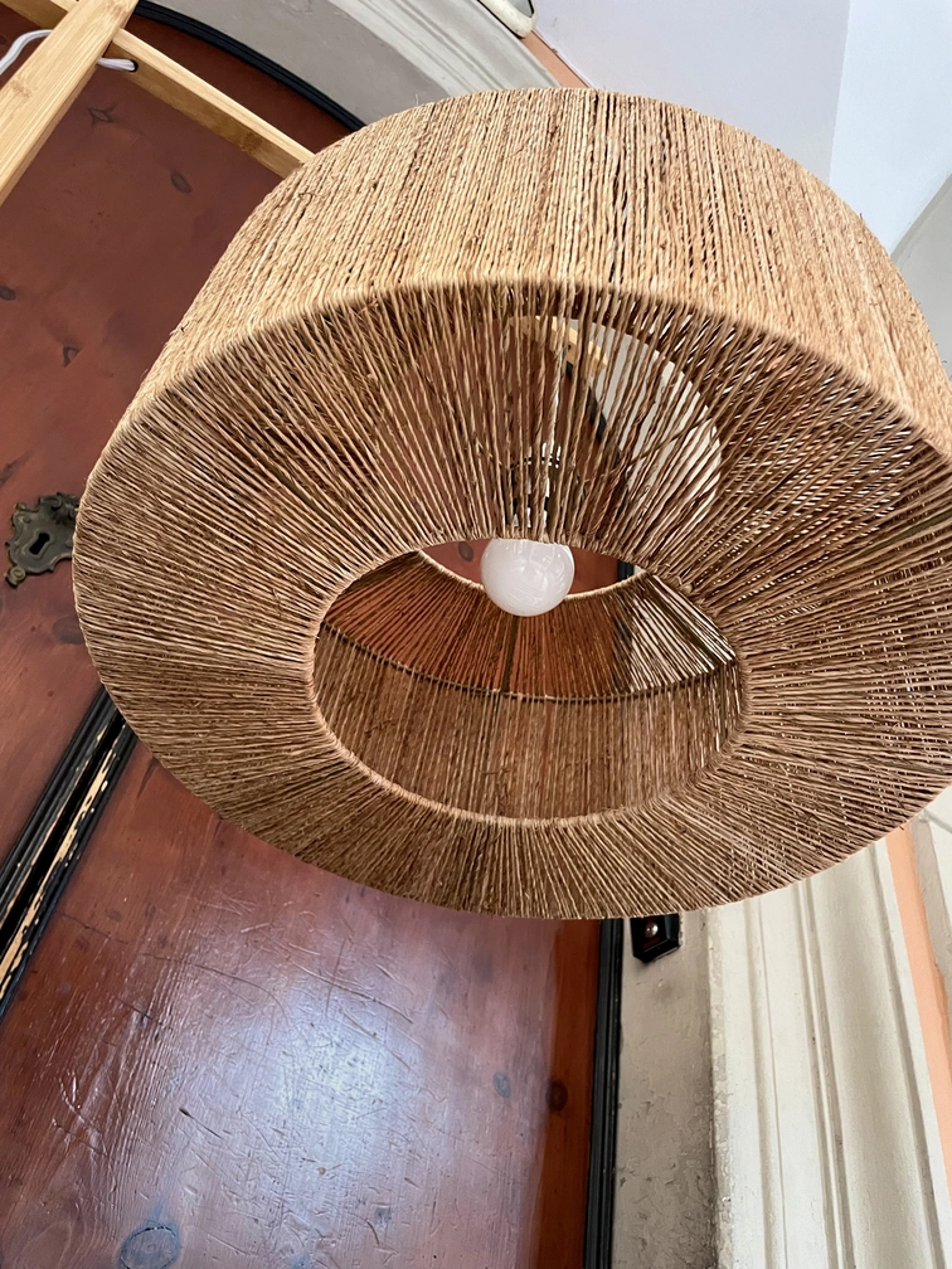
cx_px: 476
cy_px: 634
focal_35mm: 26
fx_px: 953
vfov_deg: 67.3
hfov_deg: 53.1
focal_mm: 4.2
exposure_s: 1/43
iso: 500
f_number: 1.6
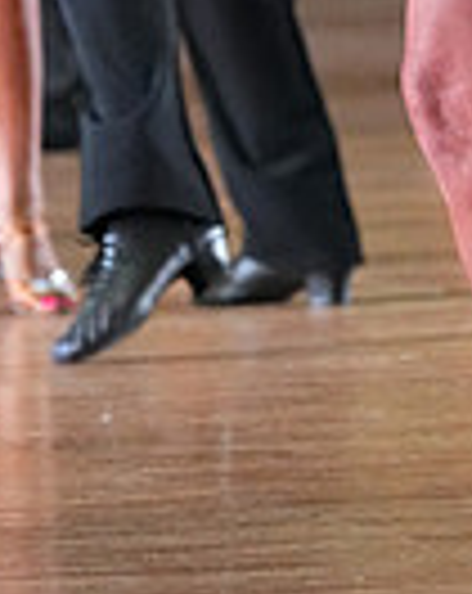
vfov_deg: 2.3
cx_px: 695
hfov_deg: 1.9
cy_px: -432
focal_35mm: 828
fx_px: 14509
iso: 8000
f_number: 5
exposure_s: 1/400
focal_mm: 200
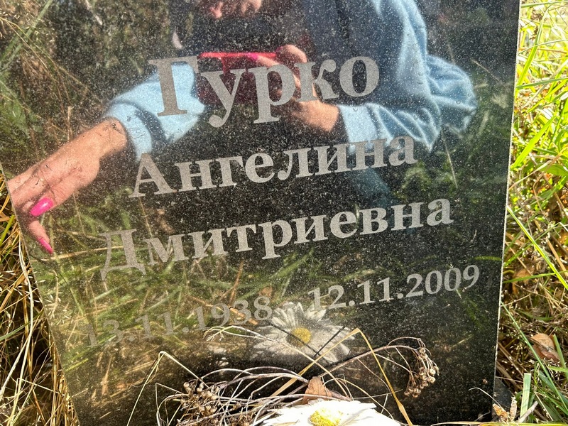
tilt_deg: -17.4
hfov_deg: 67.3
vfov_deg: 53.1
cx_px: 284
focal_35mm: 26
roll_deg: +5.4
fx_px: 427
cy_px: 213
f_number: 1.5
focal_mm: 5.7
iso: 32
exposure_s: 1/137
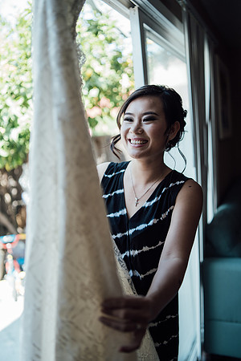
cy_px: 180
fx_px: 351
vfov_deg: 54.4
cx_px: 120
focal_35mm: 35
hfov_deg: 37.9
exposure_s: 1/640
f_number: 1.8
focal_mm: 35
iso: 320
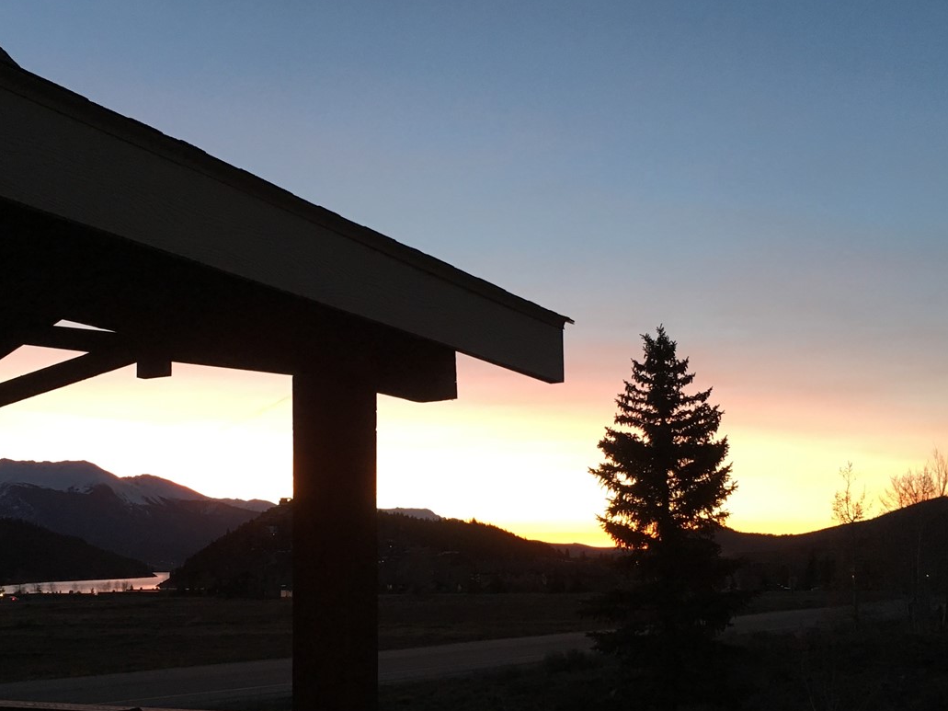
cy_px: 466
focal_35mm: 45
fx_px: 1232
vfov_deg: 31.9
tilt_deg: +4.5
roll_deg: +0.7
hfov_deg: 41.9
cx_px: 380
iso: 100
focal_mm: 4.15
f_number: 2.2
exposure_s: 1/30
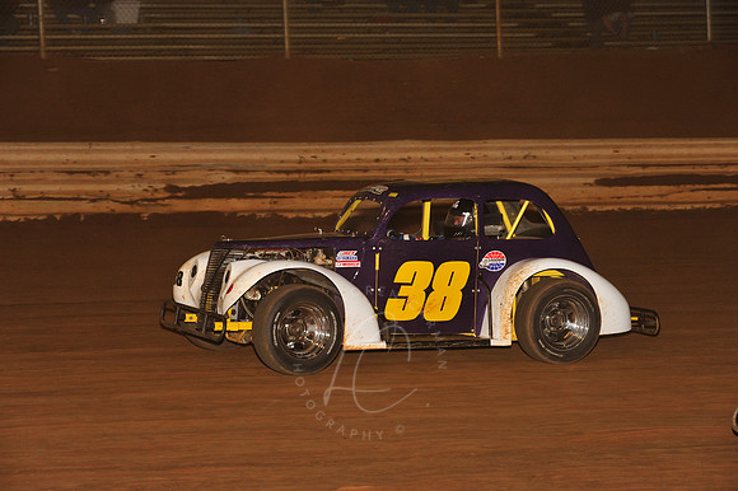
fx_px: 2295
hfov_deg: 18.3
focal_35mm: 112
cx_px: 369
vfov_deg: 12.2
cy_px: 246
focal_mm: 112
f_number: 7.1
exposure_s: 1/250
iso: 800
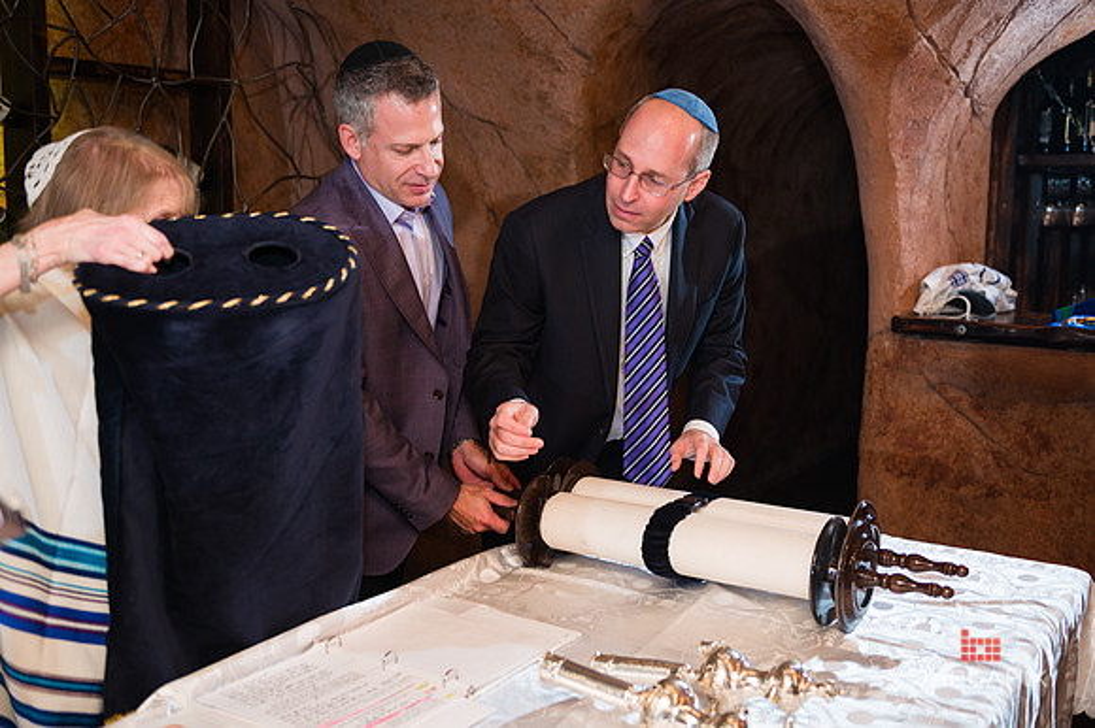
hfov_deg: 51.5
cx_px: 563
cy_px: 354
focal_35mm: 37
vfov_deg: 35.6
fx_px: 1135
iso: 1250
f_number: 4
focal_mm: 36
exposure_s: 1/200
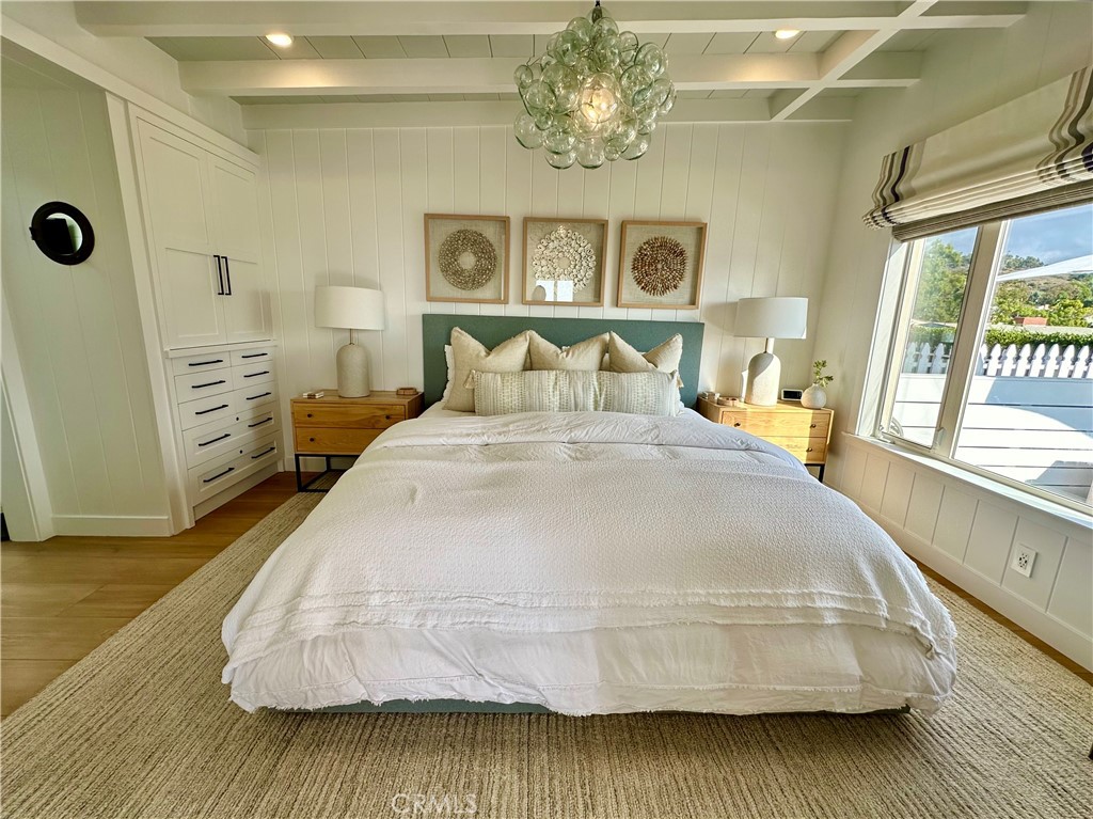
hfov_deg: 102.1
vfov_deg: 85.6
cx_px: 546
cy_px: 410
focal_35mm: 14
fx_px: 442
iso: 40
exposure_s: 1/353
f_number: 2.2
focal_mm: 2.22
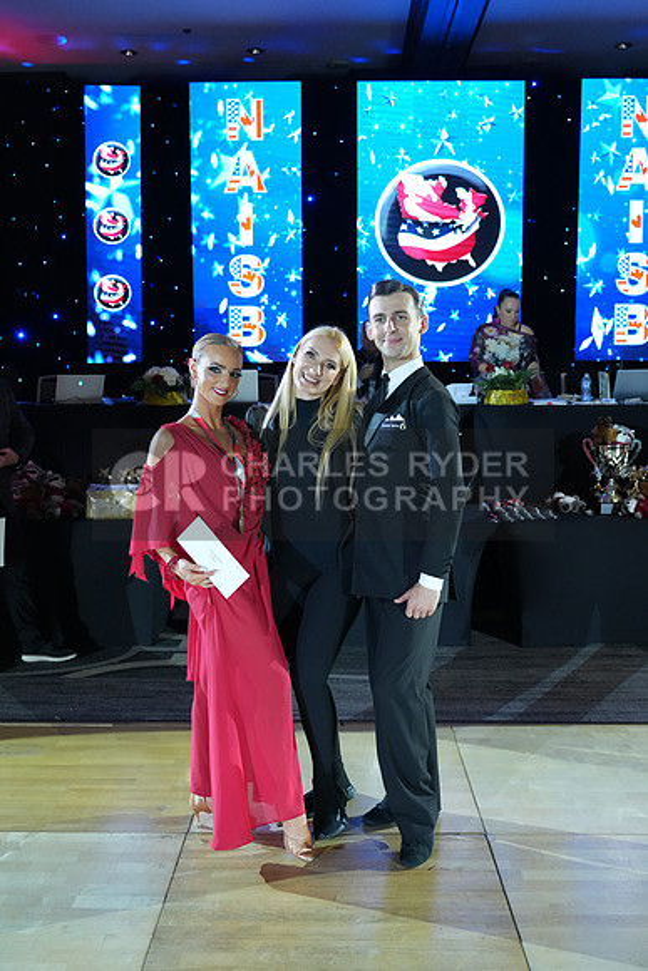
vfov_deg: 55.8
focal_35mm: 34
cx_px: 324
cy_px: 486
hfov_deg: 38.9
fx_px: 917
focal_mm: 34
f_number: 4
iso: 3200
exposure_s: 1/400
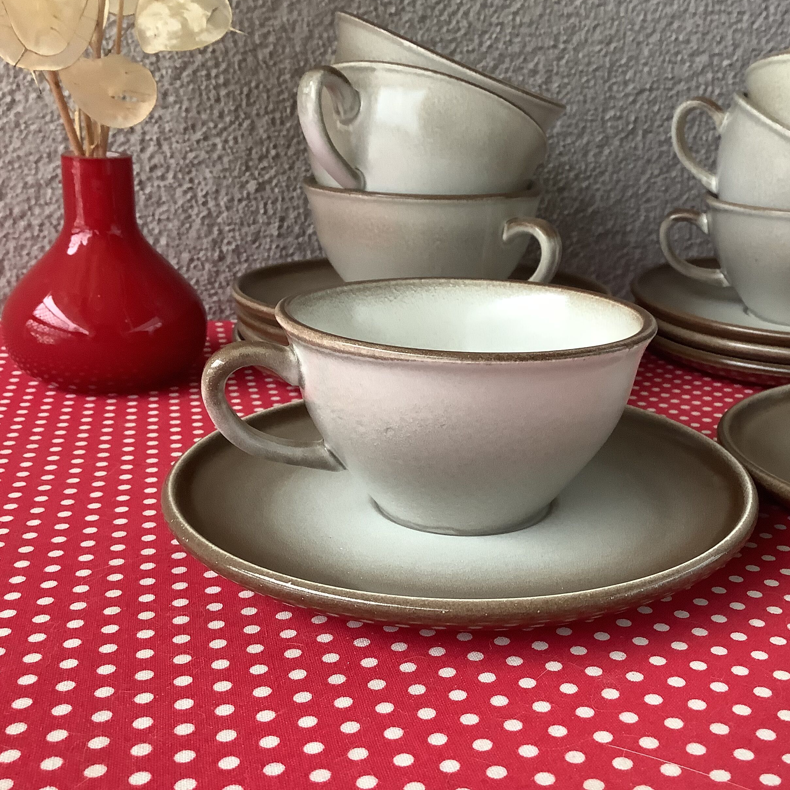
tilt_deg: -14.7
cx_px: 497
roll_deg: -0.6
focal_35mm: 37
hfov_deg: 44.5
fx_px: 955
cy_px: 391
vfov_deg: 44.9
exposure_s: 1/60
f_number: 2.4
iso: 160
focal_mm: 3.3
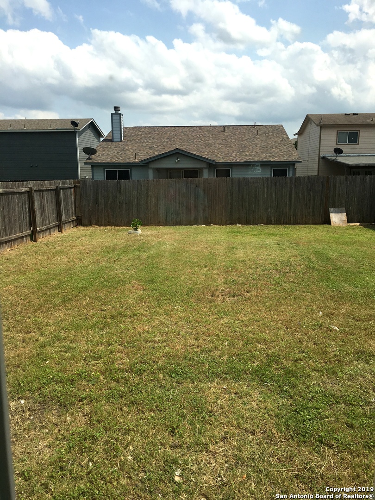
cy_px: 250
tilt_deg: -10.6
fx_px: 419
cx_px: 188
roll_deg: +0.2
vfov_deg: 61.7
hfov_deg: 48.2
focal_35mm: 29
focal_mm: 4.15
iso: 25
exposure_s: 1/2262
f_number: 2.2
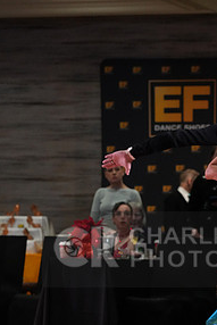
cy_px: 250
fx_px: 1923
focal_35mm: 213
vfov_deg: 9.6
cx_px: 199
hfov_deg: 6.4
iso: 5000
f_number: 5
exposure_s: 1/320
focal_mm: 105
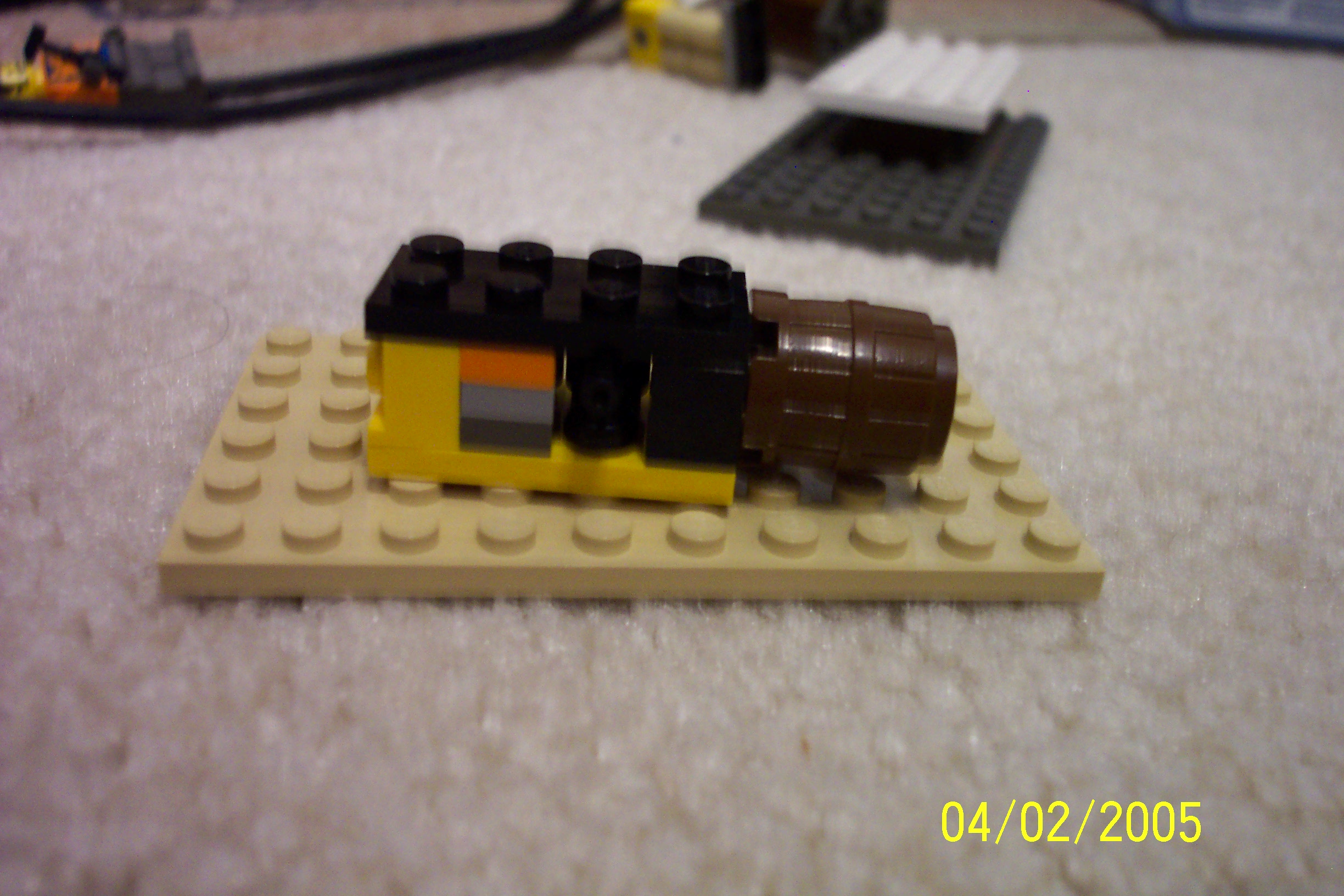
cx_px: 672
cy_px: 448
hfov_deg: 54.4
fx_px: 1307
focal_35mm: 35
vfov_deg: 37.9
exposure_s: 1/8
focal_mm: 7.5
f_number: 2.8
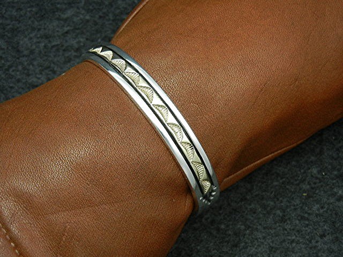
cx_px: 172
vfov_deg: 19.1
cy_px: 128
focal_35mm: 77
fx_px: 763
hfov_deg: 25.3
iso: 400
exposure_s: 1/26
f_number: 4.3
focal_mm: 13.9
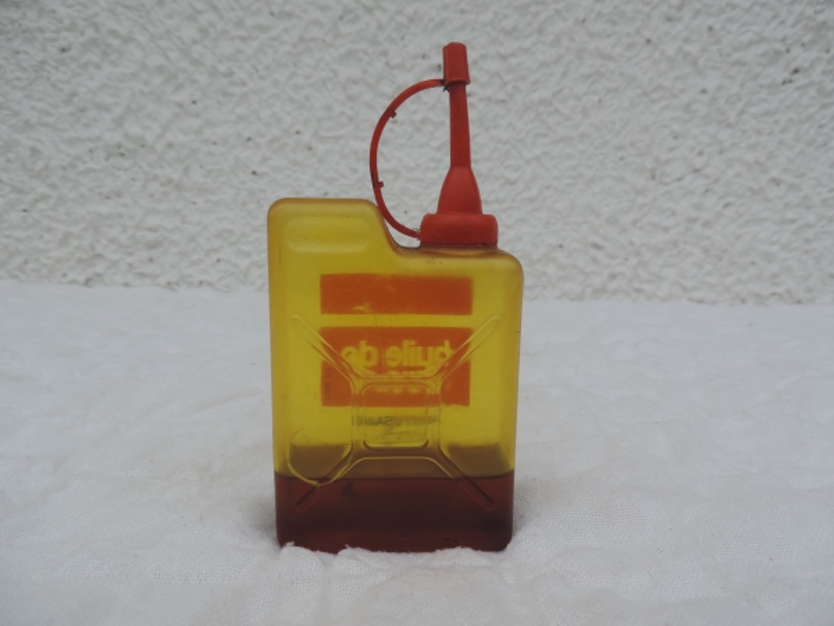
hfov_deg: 71.6
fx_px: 578
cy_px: 313
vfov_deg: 56.8
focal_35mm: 24
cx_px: 417
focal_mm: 4.3
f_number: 3
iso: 80
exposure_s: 1/400
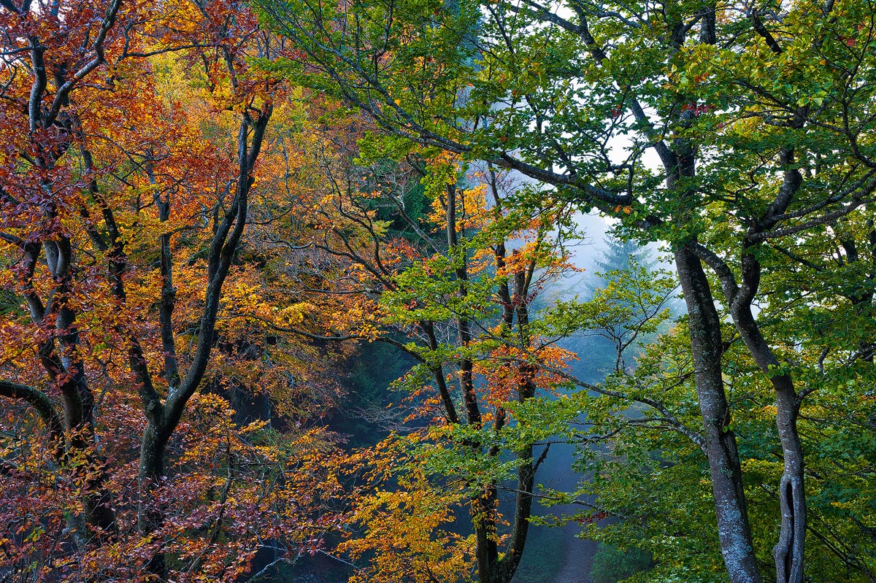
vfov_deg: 41.1
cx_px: 438
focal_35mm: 32
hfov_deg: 58.7
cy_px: 292
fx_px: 778
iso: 250
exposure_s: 1/10
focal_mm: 32
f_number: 9
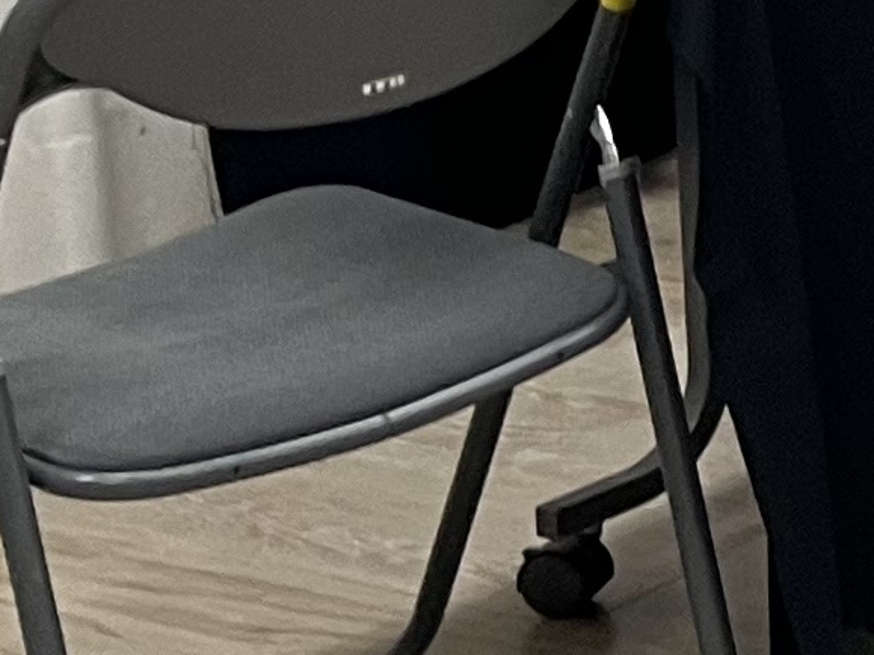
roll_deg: +1.7
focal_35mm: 181
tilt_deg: -6.2
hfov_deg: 8.6
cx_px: 2820
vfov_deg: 7.8
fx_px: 4569
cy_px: -746
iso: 64
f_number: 1.6
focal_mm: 5.1
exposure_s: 1/50
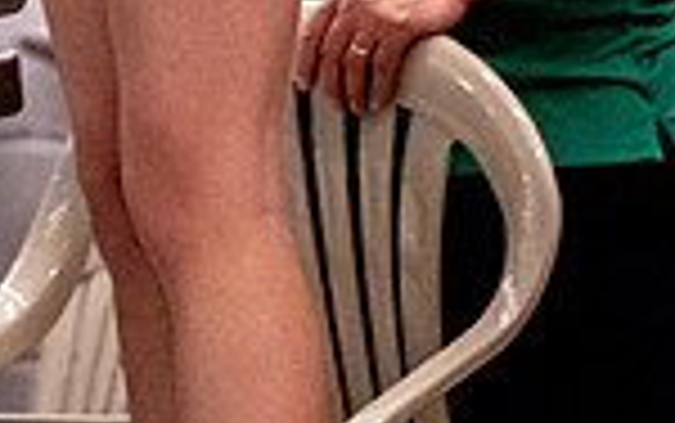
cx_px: 96
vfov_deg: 1.2
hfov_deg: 1.9
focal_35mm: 1123
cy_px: -814
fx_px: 20674
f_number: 2.8
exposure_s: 1/1600
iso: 6400
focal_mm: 200
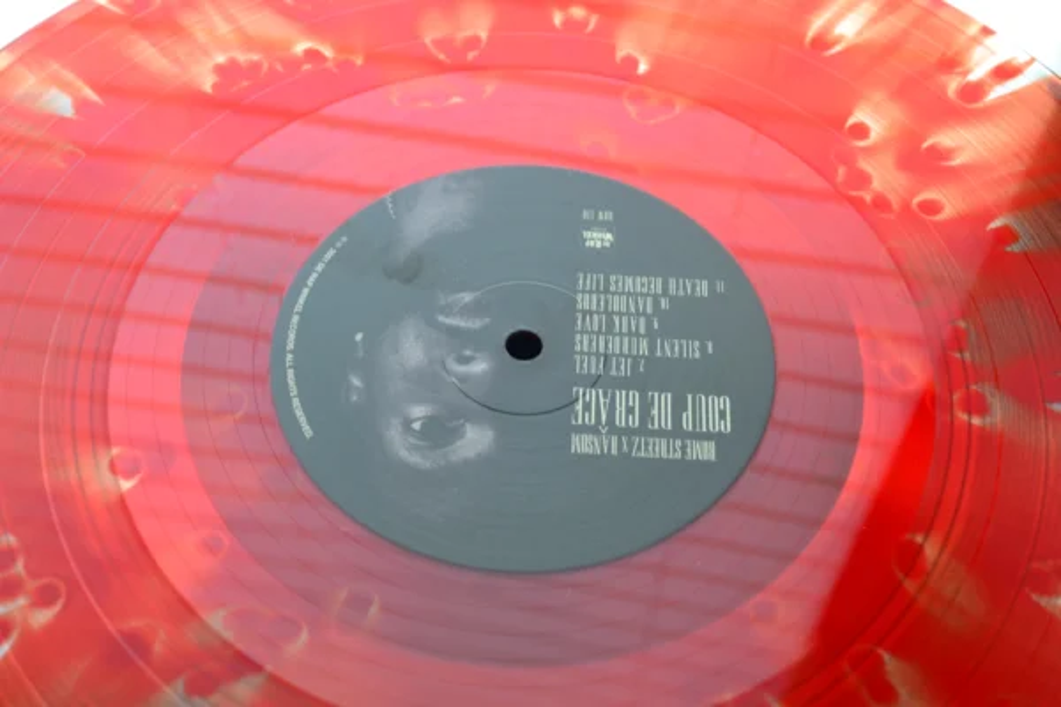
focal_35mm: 48
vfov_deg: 28.1
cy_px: 354
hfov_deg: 41.1
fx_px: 1415
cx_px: 530
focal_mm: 32
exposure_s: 1/25
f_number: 6.3
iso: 400
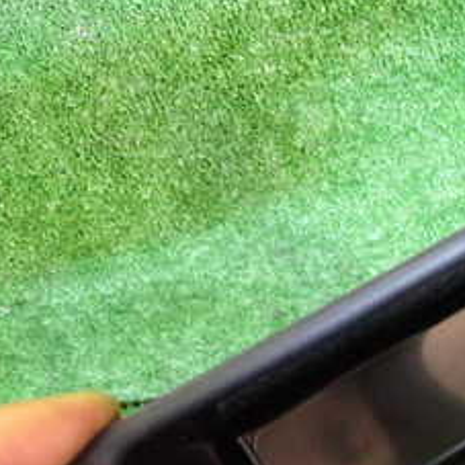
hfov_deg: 22.3
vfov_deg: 24.4
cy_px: 340
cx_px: 594
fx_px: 1064
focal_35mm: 70
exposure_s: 1/25
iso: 800
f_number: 2.3
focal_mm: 5.4
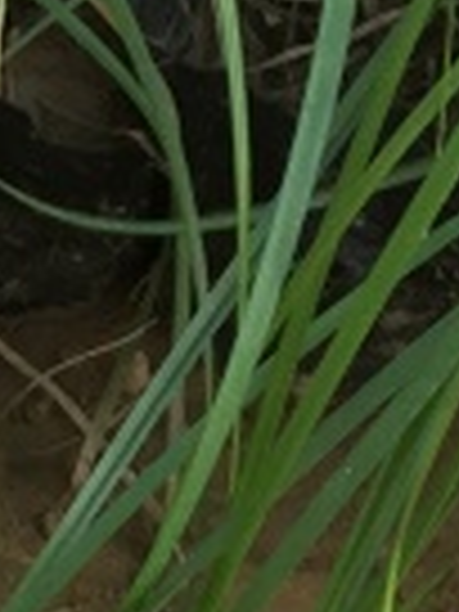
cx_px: -909
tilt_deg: -69.1
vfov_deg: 7.5
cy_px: 1915
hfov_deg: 6.1
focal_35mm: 227
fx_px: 4013
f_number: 2.2
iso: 32
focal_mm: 4.15
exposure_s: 1/573
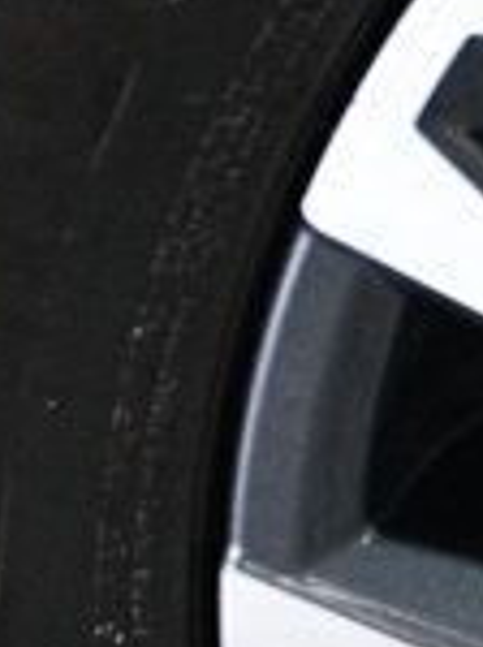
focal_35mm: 440
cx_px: 1803
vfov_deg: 4.5
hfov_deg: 3.3
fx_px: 8209
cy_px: 556
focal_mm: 45
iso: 3200
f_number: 4.5
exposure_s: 1/125
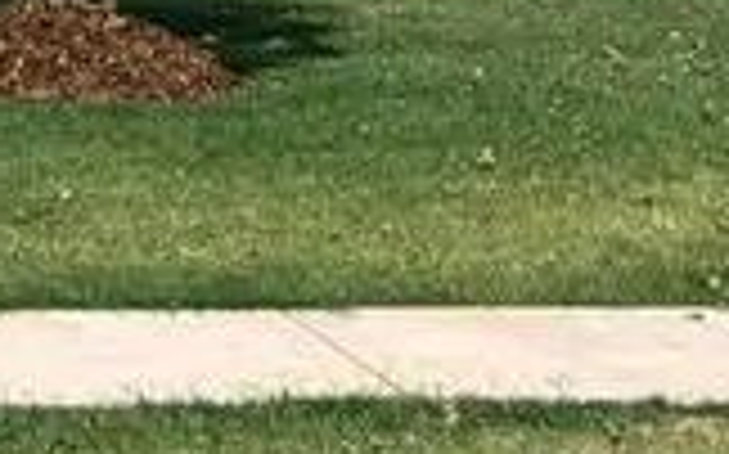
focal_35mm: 161
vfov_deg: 6.8
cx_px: -243
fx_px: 3196
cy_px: -1209
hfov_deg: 12.6
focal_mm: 6.76
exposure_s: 1/6711
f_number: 1.78
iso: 80
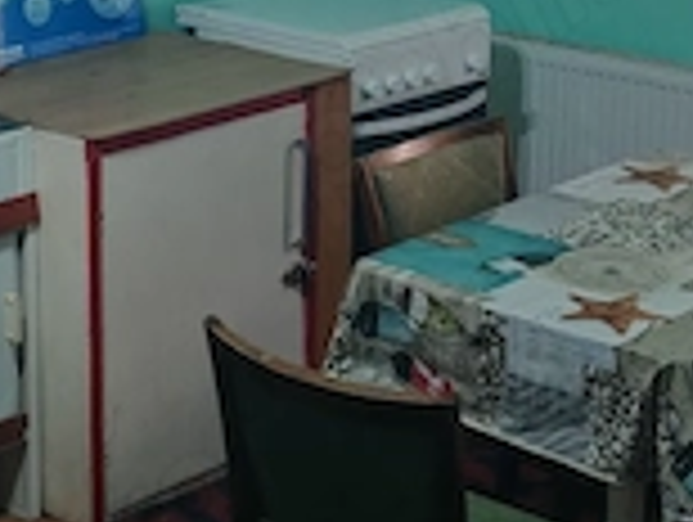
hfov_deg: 18.7
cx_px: 256
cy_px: 27
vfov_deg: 14.0
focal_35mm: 105
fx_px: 2105
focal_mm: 5.52
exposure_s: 1/50
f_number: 1.95
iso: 200
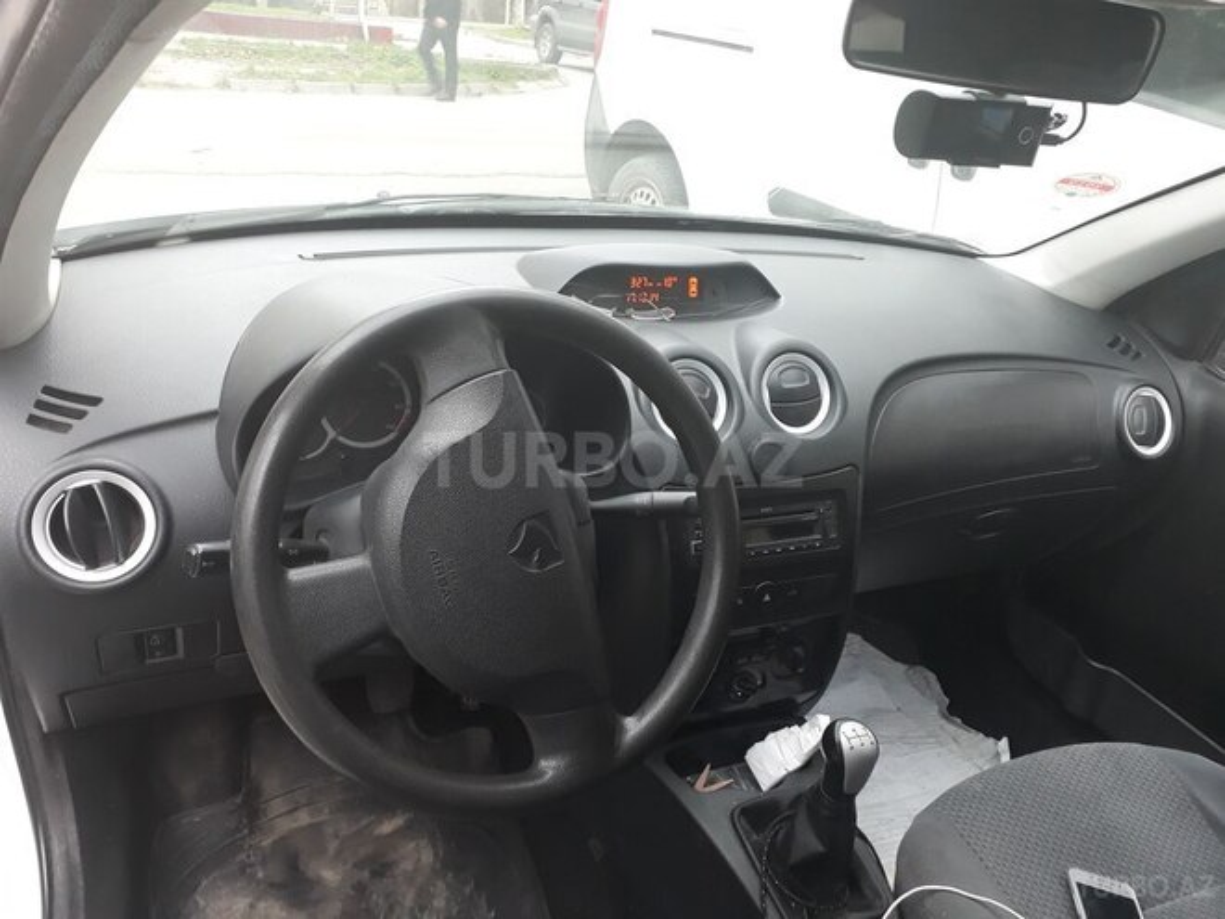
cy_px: 460
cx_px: 612
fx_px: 955
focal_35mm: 27
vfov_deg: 51.4
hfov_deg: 65.3
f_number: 1.9
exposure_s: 1/33
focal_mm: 3.6
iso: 100
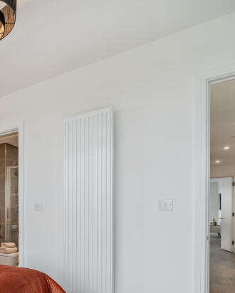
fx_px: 243
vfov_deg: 58.4
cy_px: 226
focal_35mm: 28
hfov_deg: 36.2
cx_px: -63
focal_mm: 12
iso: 100
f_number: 8
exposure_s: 1/6
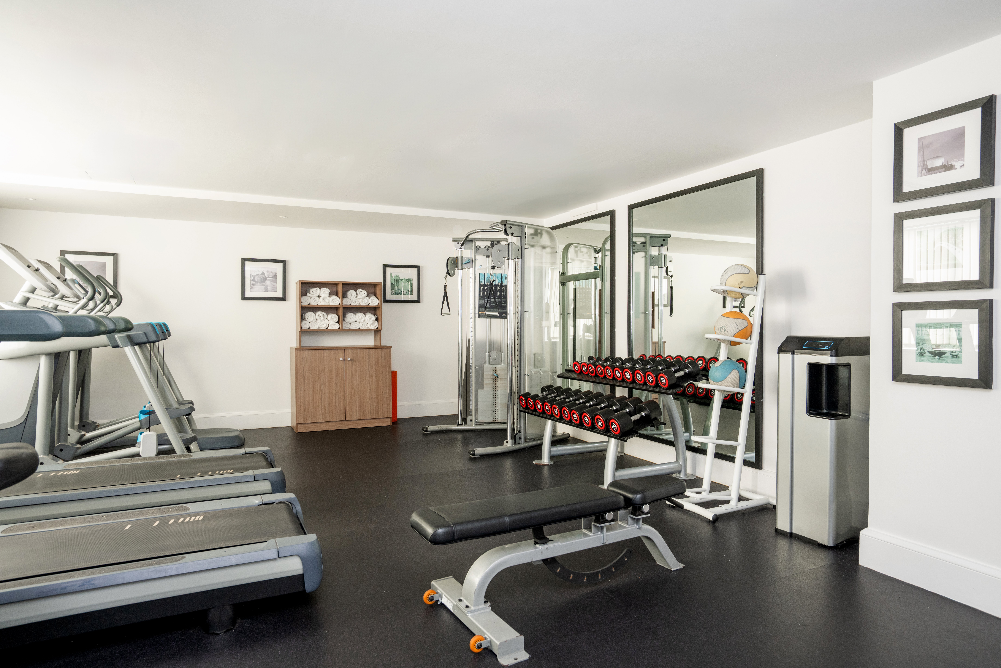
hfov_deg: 84.0
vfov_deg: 61.9
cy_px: 334
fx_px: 556
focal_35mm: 20
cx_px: 500
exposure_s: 1/20
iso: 500
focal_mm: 20
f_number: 7.1
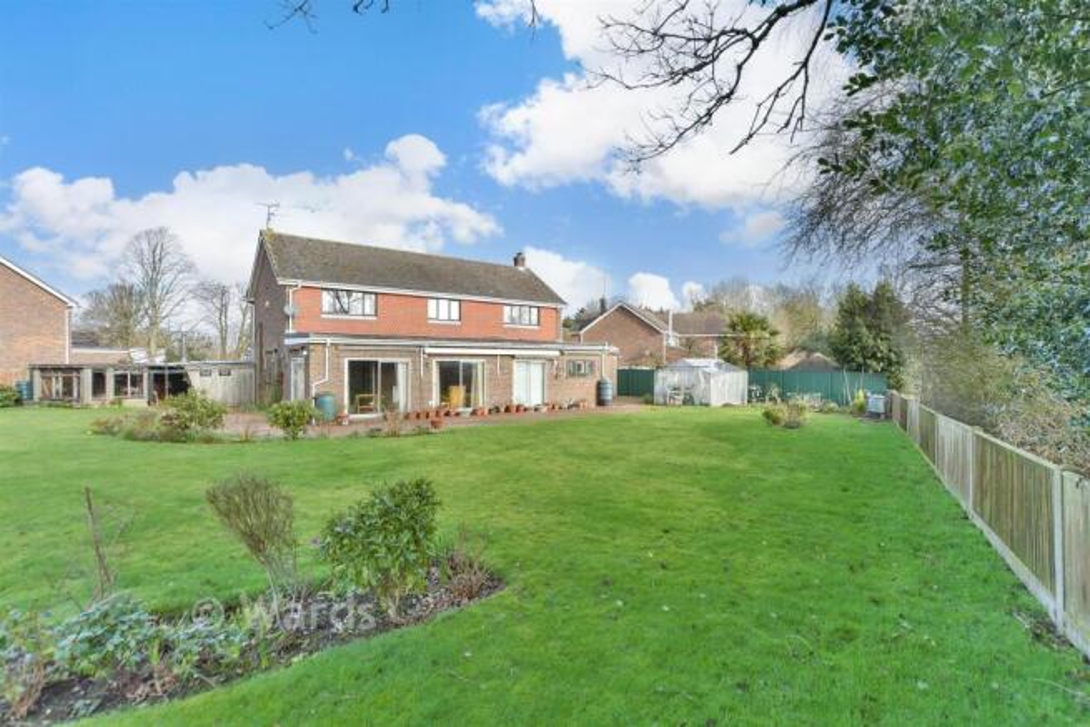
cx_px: 545
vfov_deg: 77.4
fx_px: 454
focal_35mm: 15
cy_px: 364
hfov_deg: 100.4
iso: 320
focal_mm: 10
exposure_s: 1/160
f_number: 6.3
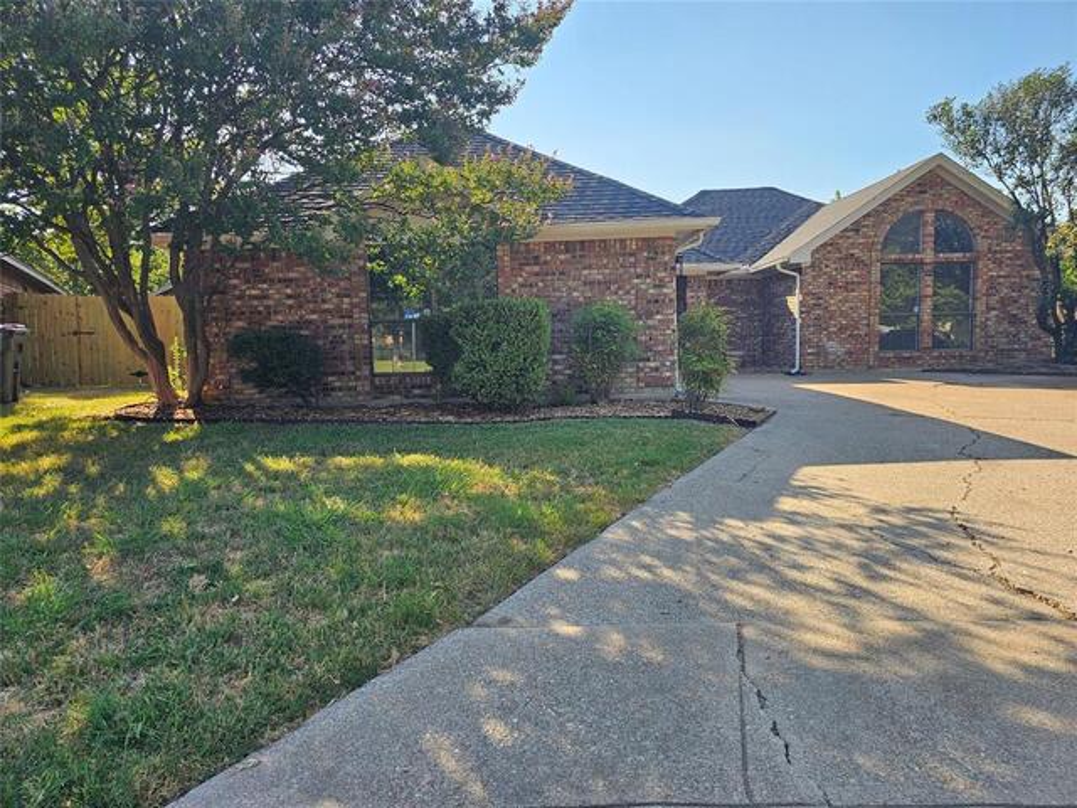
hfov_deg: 73.9
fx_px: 716
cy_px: 404
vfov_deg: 58.9
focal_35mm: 23
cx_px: 538
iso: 10
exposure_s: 1/194
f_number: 1.7
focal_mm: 6.3
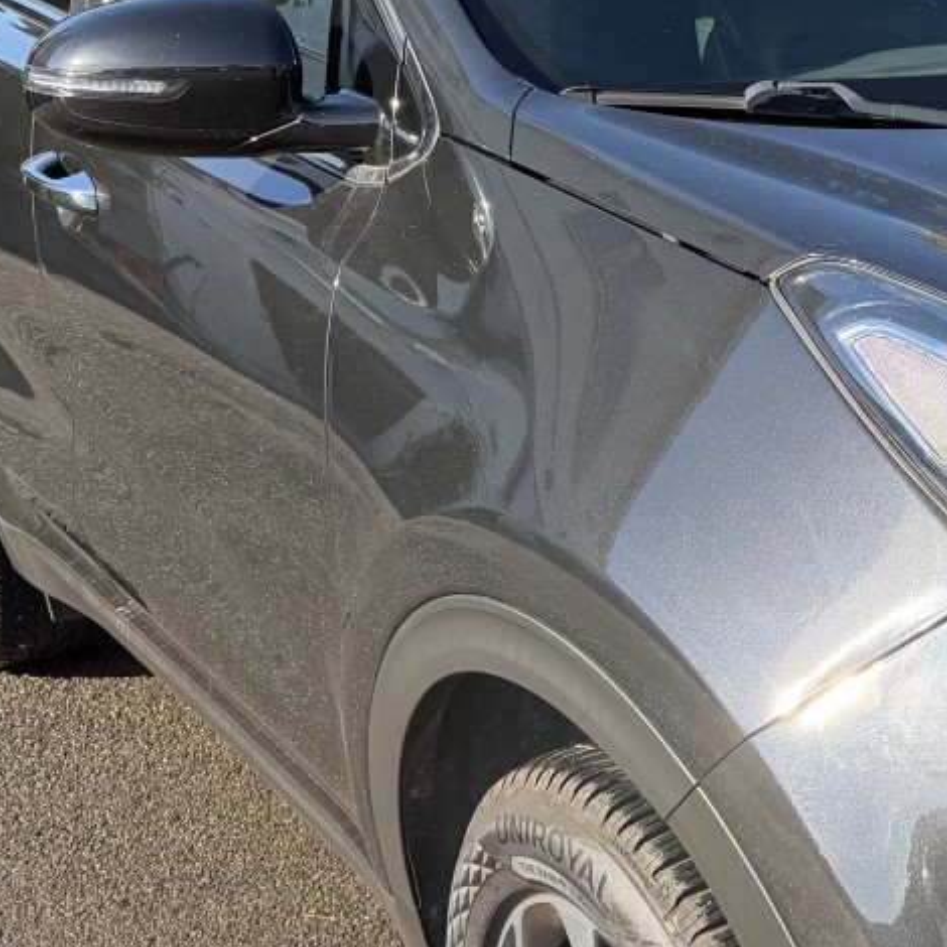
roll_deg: +0.9
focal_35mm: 65
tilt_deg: -19.0
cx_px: 1146
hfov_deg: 24.0
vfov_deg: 26.4
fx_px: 2012
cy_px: 588
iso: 100
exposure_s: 1/1314
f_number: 1.78
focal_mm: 6.76
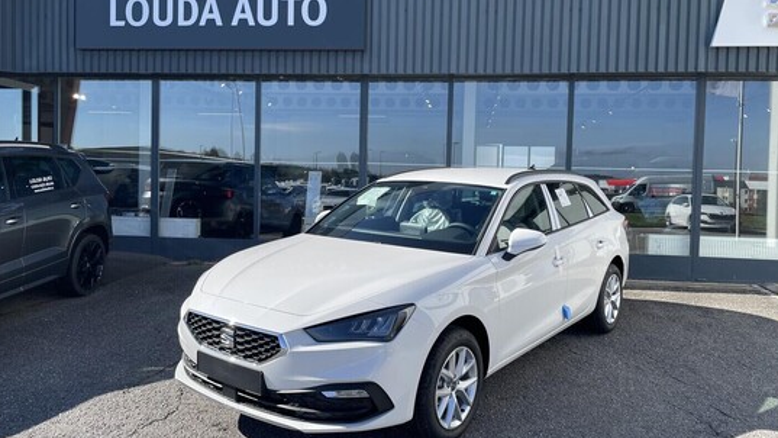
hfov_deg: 66.1
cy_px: 207
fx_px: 598
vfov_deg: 40.2
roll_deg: -1.6
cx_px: 385
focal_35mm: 29
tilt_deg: -2.0
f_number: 1.6
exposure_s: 1/1916
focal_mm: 4.2
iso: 32
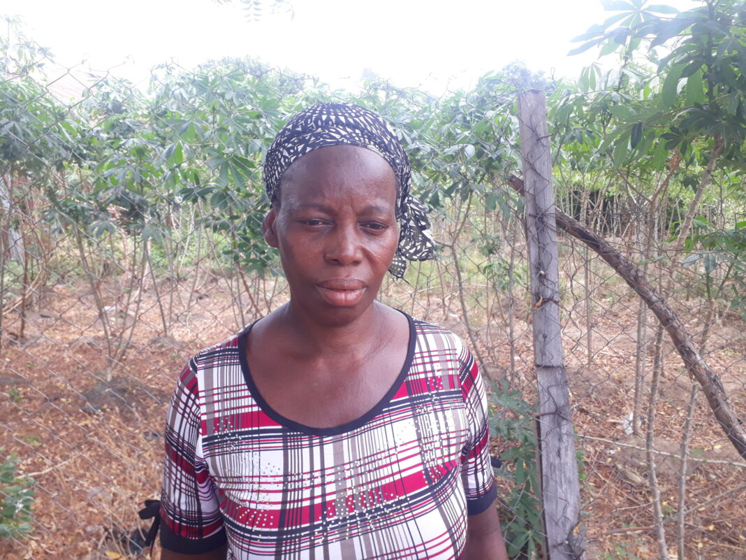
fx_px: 582
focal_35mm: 27
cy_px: 280
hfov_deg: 65.3
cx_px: 373
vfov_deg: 51.4
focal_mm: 3.6
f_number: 1.9
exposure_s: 1/208
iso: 40
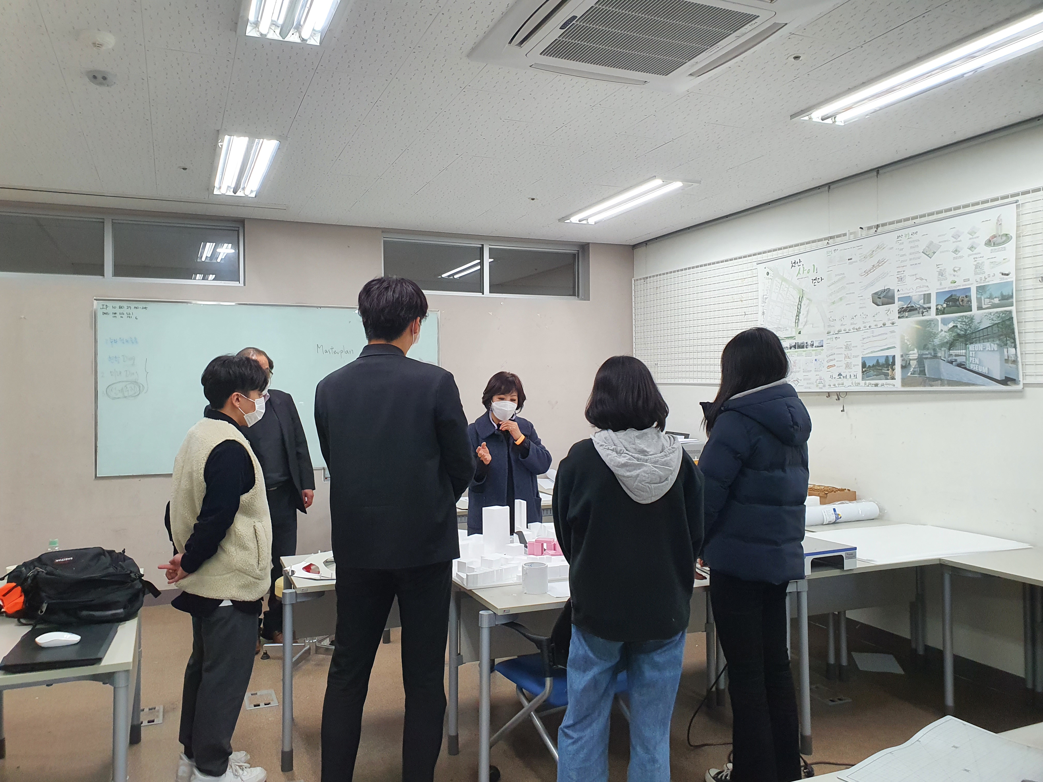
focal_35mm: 26
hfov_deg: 67.3
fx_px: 783
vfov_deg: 53.1
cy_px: 391
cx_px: 522
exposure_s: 1/120
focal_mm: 4.32
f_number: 2.4
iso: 250
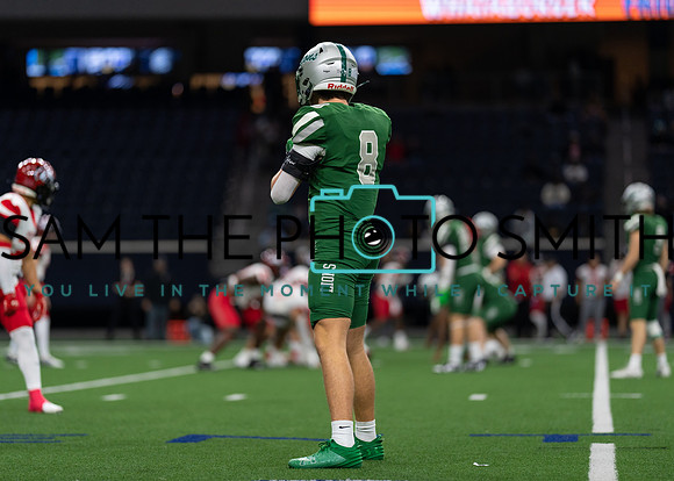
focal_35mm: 141
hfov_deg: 14.2
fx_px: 2707
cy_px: 240
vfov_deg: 10.2
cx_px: 337
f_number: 1.8
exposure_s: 1/1250
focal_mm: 135
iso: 1000
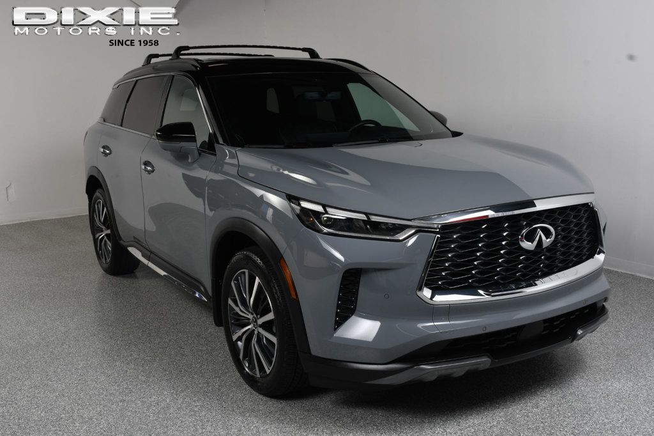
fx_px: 708
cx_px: 327
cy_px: 218
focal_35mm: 39
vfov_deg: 34.2
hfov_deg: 49.6
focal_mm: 26
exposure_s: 1/160
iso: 100
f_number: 11
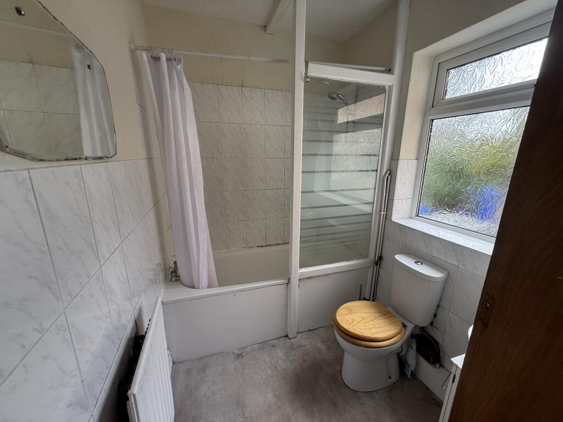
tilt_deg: -13.8
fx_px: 228
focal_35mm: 14
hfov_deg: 102.1
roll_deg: -0.2
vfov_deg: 85.7
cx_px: 282
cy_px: 211
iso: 64
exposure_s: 1/99
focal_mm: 2.22
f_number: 2.2
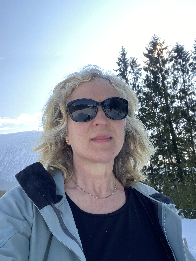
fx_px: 226
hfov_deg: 46.8
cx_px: 98
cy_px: 130
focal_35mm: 30
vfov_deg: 60.0
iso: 25
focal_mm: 2.71
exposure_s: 1/344
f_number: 2.2
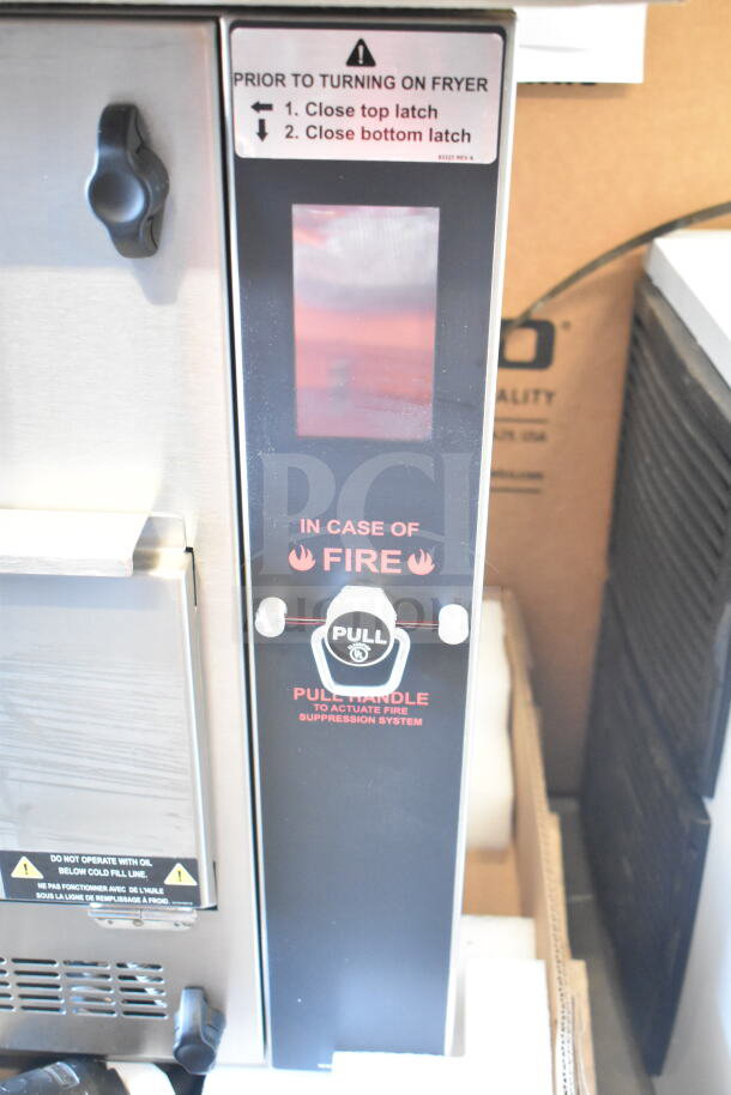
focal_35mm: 40
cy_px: 548
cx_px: 366
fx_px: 1233
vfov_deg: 47.9
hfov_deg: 33.0
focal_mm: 27
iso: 6400
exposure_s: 1/40
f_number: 4
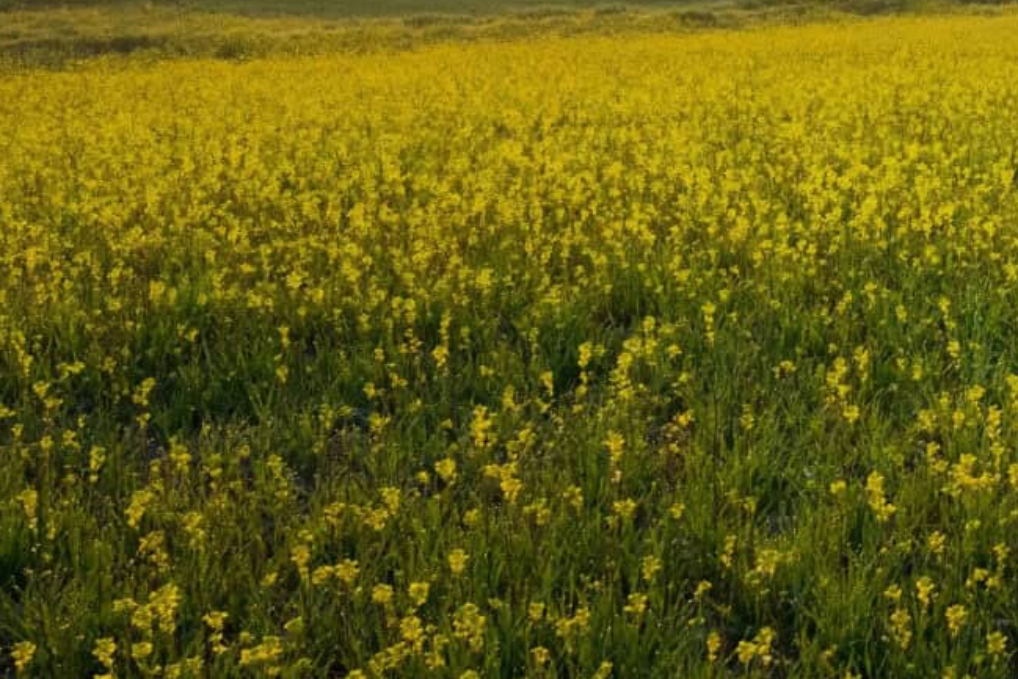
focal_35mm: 75
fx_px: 2121
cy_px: -139
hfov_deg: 22.2
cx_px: 1529
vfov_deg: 17.3
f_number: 11
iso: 800
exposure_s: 1/320
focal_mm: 19
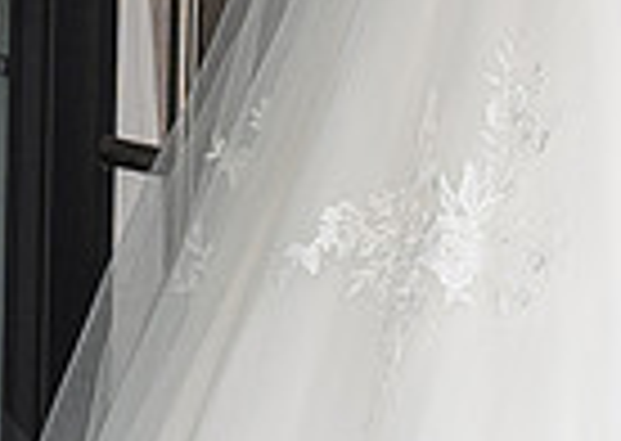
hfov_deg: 5.2
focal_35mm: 391
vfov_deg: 3.7
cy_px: 217
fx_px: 6883
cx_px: 228
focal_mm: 28
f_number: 3.5
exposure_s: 1/500
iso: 100
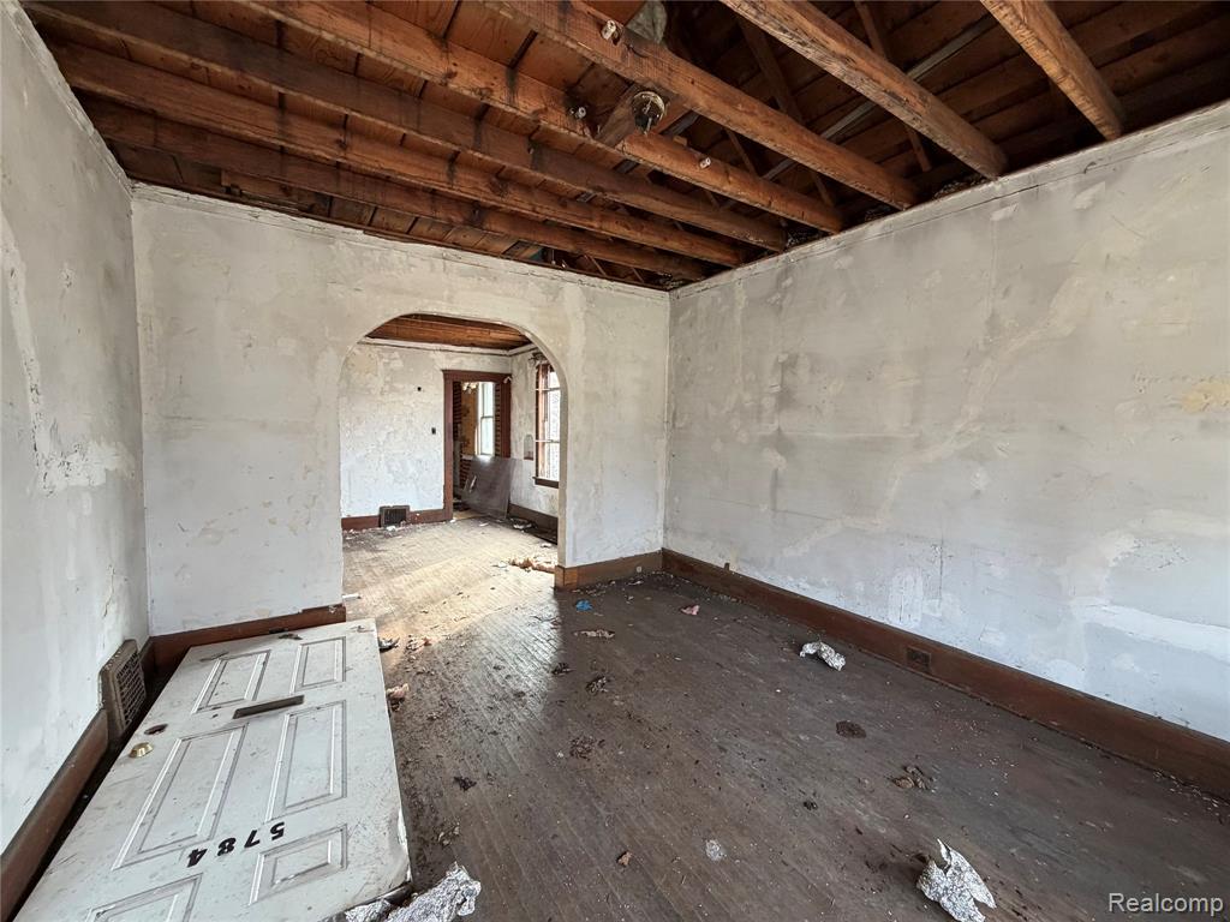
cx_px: 615
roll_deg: -0.2
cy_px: 461
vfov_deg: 85.7
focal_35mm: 14
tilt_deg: -2.8
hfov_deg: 102.1
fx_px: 497
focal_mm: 2.22
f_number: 2.2
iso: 320
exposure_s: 1/121
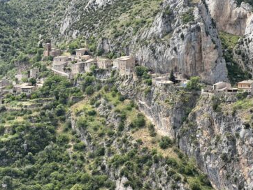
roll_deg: +0.4
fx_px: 622
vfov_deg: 17.4
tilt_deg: -2.0
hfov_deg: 23.0
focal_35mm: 85
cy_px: 87
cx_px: 138
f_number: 2.8
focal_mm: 9
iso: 32
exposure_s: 1/229
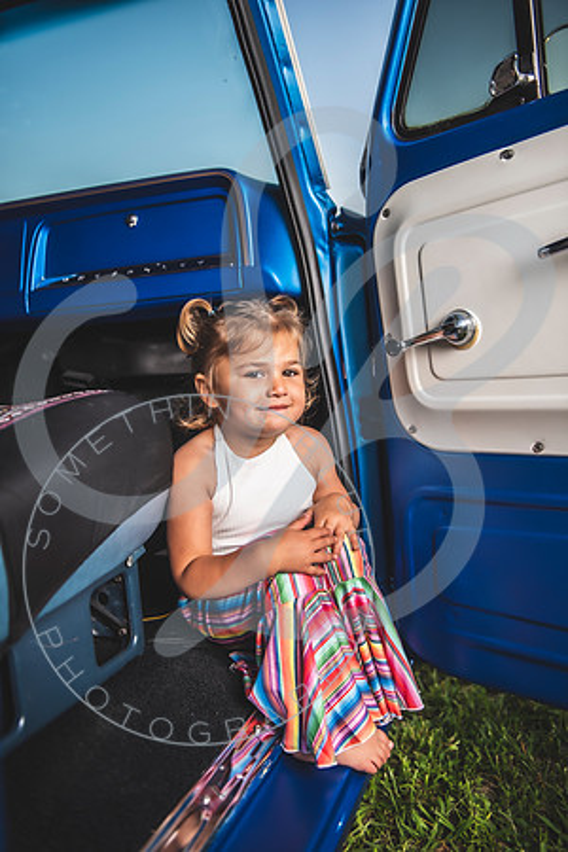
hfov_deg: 42.3
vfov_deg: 60.3
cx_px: 284
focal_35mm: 31
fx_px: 734
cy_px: 426
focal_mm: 31
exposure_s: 1/500
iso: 80
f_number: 2.8
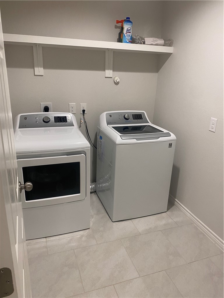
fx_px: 224
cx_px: 112
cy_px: 149
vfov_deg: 67.3
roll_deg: -1.6
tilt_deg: -18.1
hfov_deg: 53.1
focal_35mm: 26
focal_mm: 4.25
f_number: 1.8
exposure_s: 1/60
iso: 100
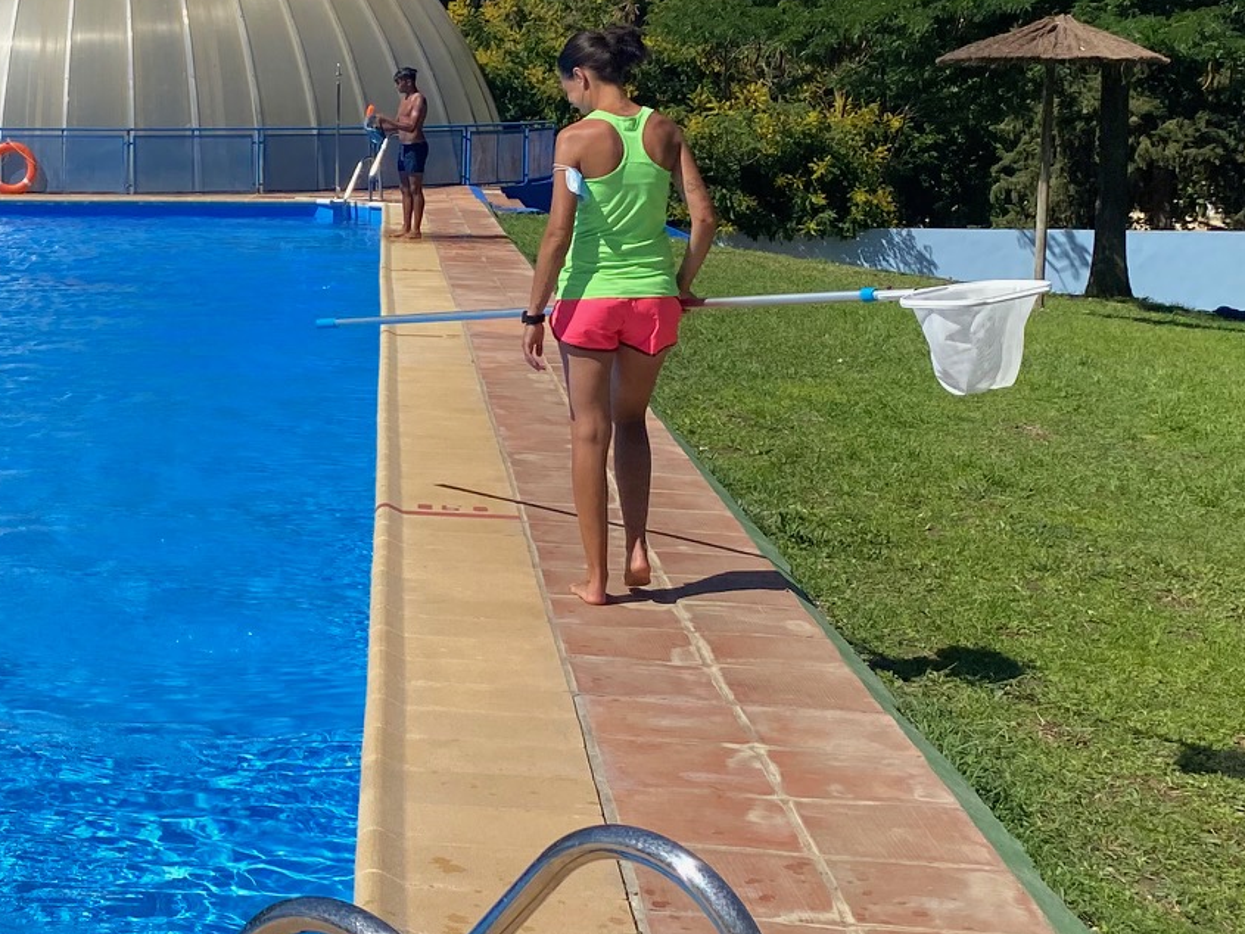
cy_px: 361
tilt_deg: -5.8
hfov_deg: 29.7
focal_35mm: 62
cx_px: 96
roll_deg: -0.3
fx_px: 2230
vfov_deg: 23.6
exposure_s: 1/3846
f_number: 1.8
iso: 32
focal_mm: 4.25
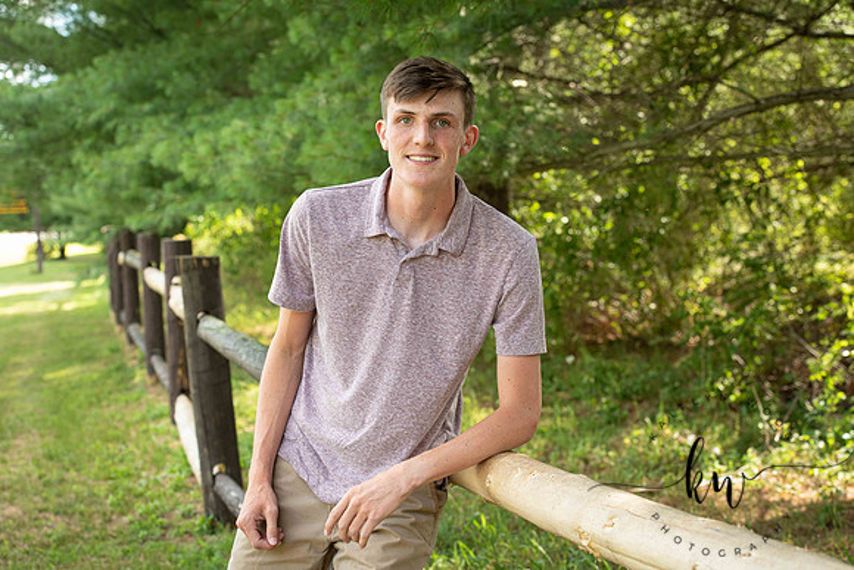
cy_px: 285
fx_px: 1661
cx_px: 427
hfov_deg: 28.8
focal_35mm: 70
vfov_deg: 19.5
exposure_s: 1/200
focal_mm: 70
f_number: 5.6
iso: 500
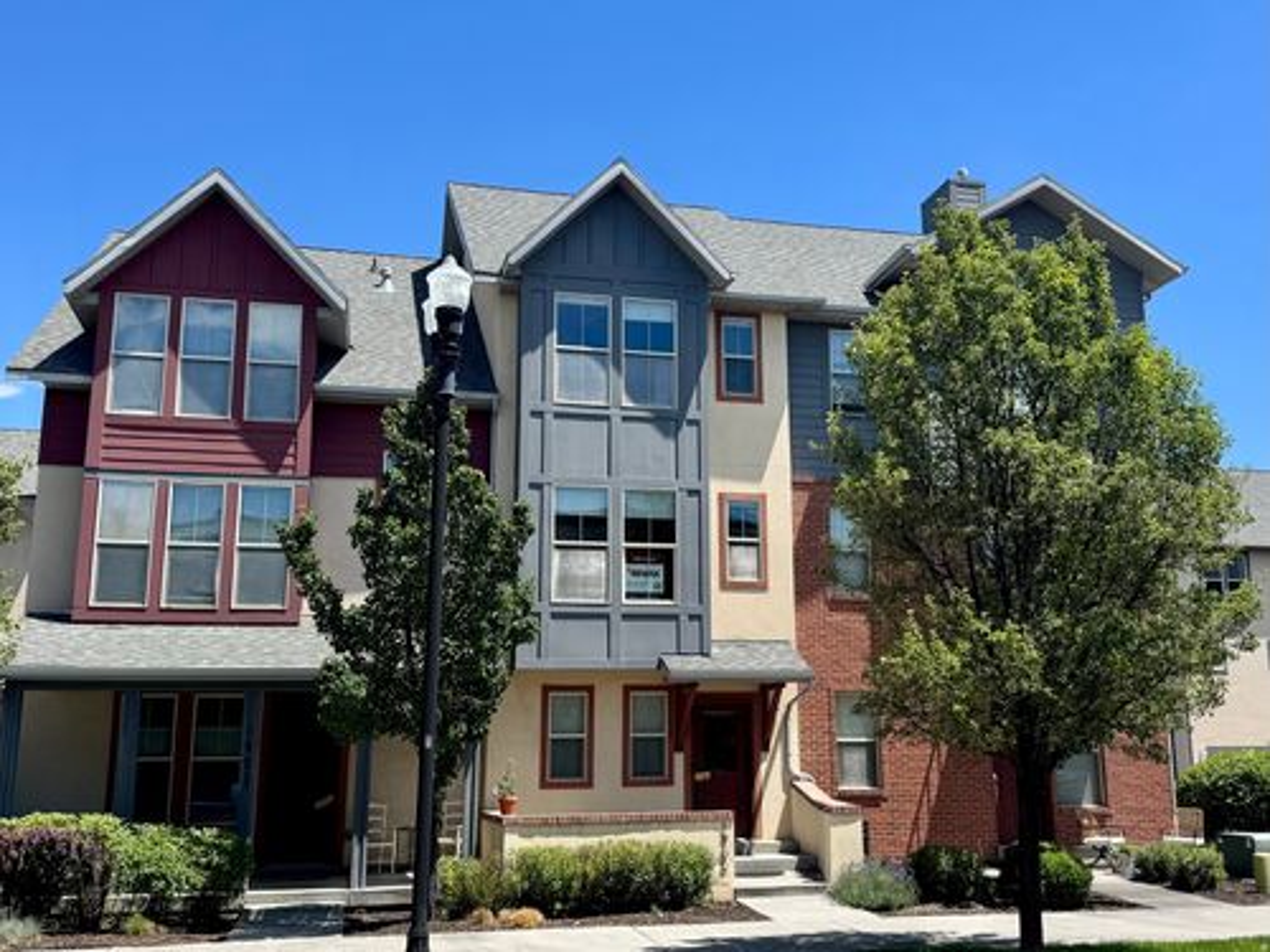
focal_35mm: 24
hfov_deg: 71.6
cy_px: 476
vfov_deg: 56.8
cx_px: 635
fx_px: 881
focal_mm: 6.76
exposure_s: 1/3247
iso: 80
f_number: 1.78
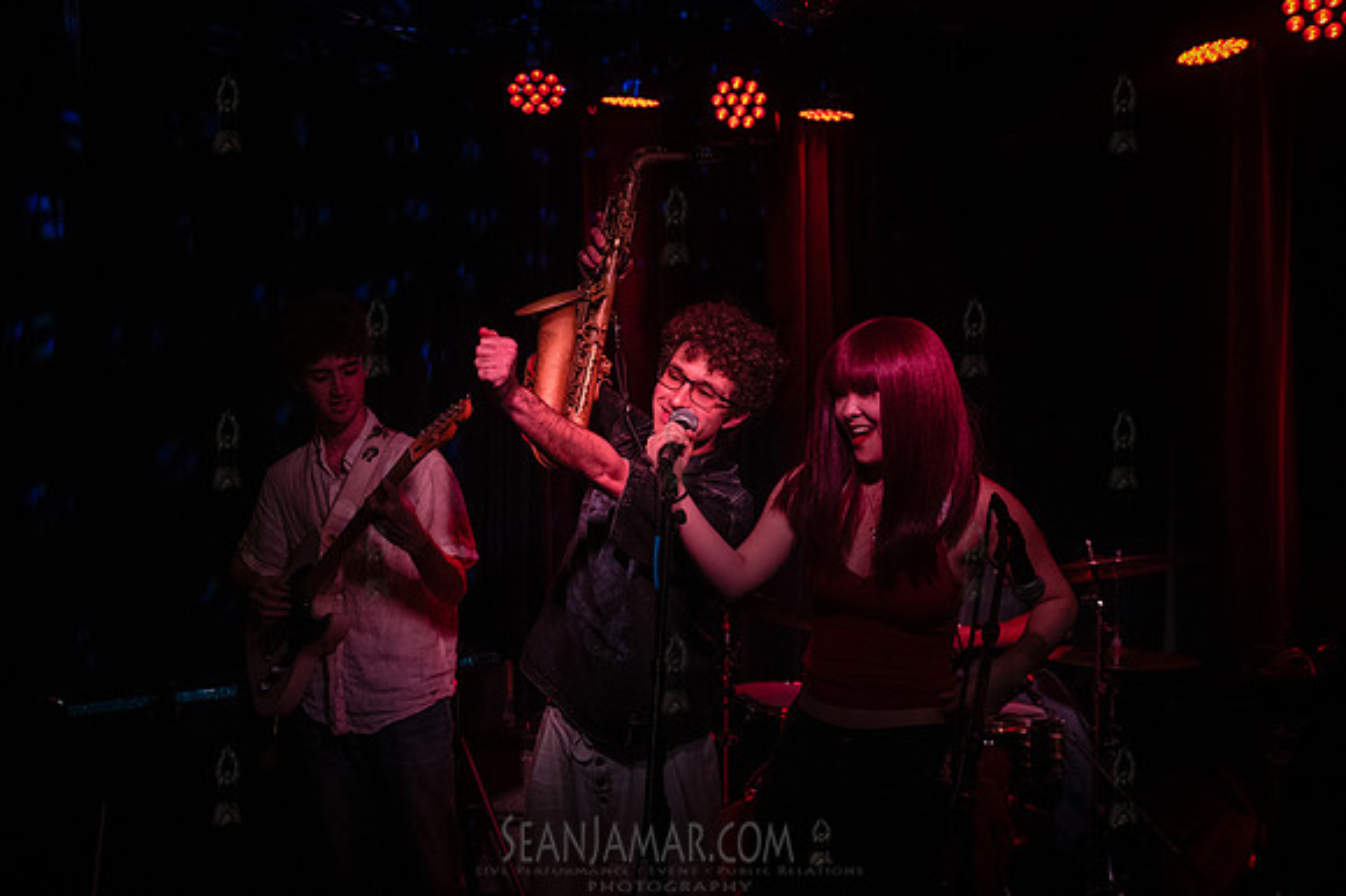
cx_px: 628
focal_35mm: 35
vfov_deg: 37.8
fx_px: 1306
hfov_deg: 54.5
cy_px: 505
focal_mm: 31
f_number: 3.5
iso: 8000
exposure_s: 1/400
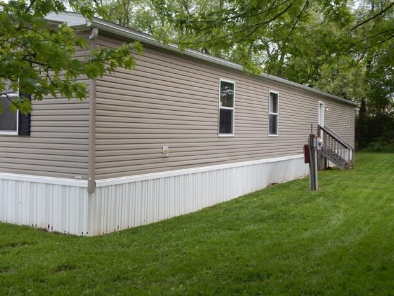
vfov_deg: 35.9
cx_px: 180
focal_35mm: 40
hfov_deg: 46.7
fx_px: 455
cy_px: 121
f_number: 3.2
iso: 125
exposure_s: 1/100
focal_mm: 5.6
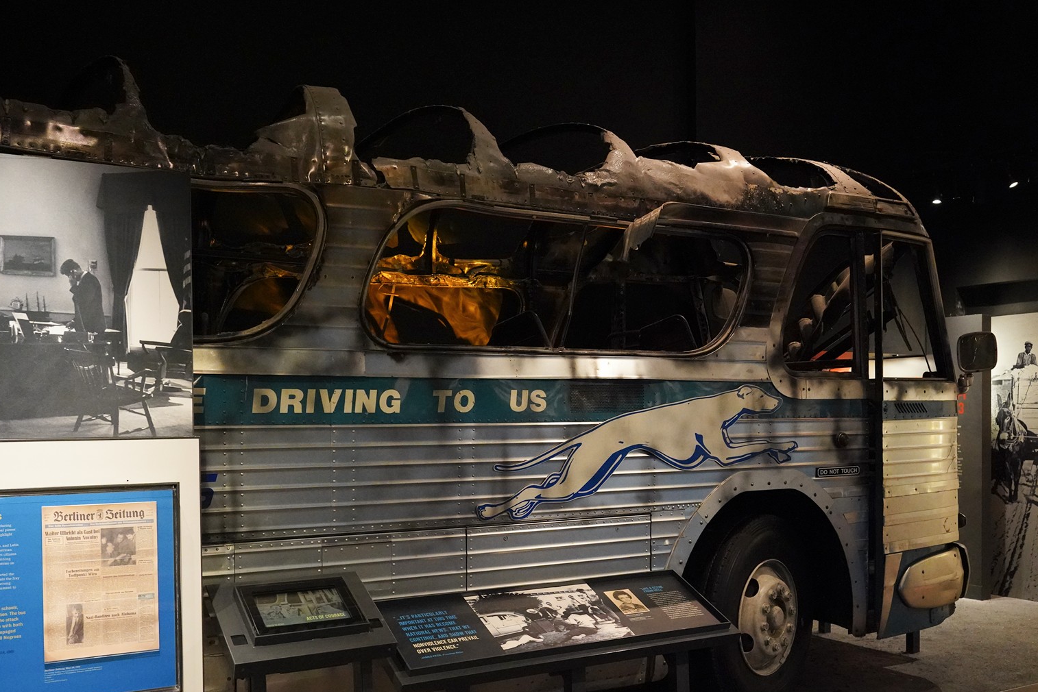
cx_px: 636
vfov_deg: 35.8
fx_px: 1067
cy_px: 430
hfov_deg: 51.4
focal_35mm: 37
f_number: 5
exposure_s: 1/80
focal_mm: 28
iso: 8000
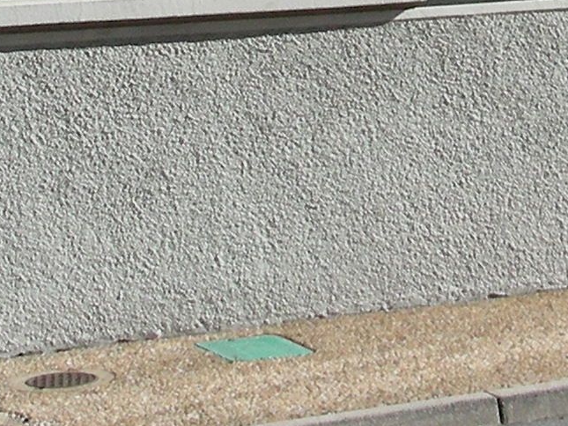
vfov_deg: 8.0
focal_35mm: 179
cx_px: 614
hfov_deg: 10.9
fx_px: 2938
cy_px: -375
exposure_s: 1/657
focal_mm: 6.8
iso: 50
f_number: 4
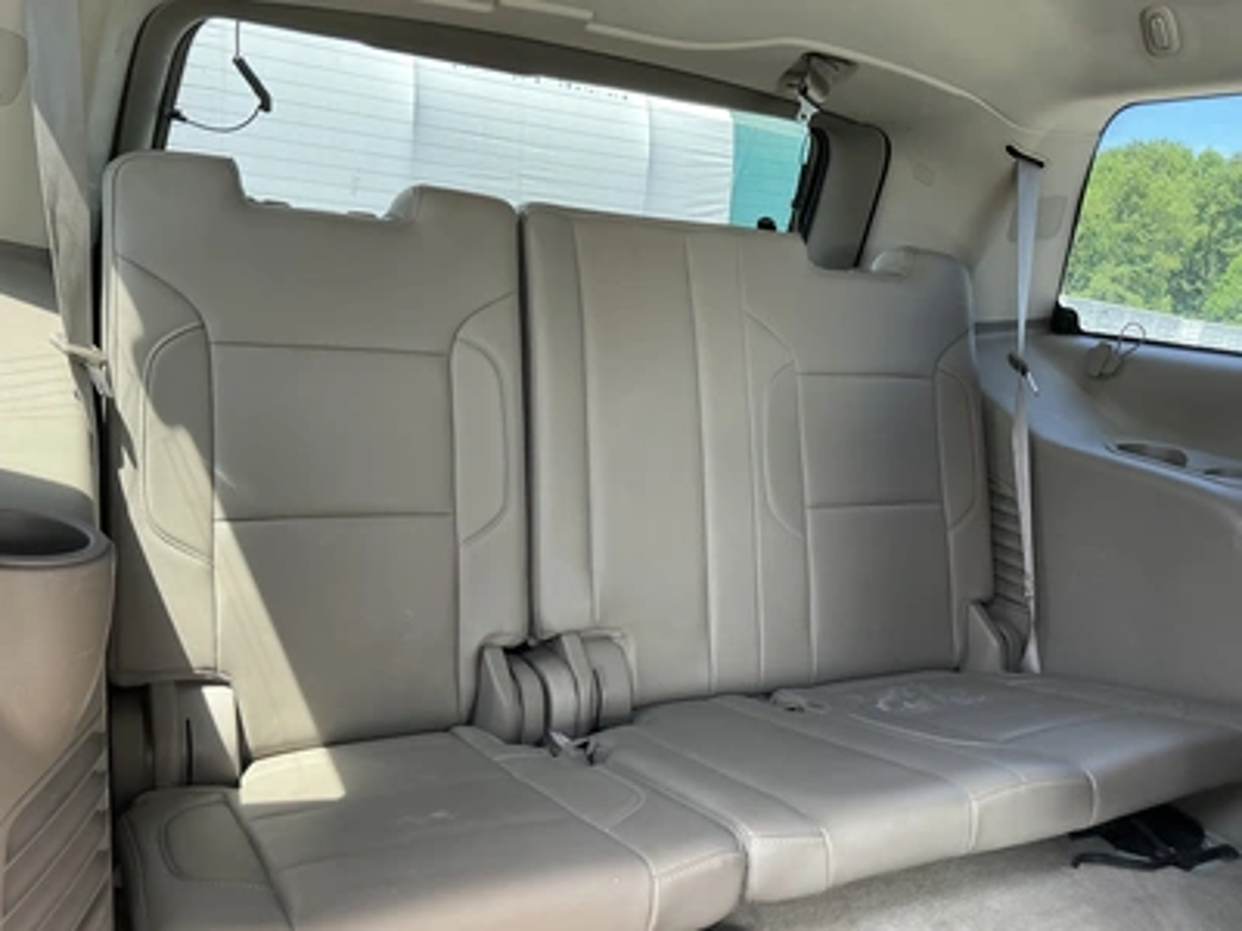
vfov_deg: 49.7
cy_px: 466
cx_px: 621
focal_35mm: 28
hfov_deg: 63.4
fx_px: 1005
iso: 64
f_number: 1.8
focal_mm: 3
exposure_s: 1/122
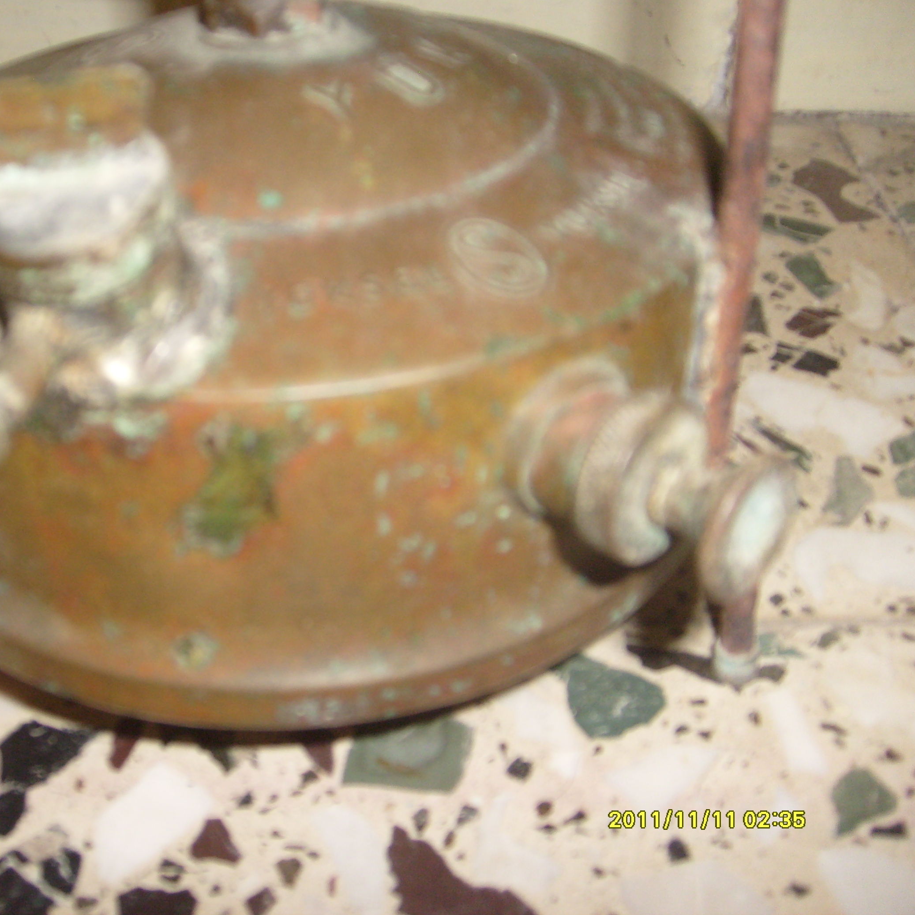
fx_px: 1256
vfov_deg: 40.0
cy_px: 450
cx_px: 307
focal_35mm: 42
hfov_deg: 39.6
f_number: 2.8
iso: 100
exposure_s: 1/45
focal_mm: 5.8
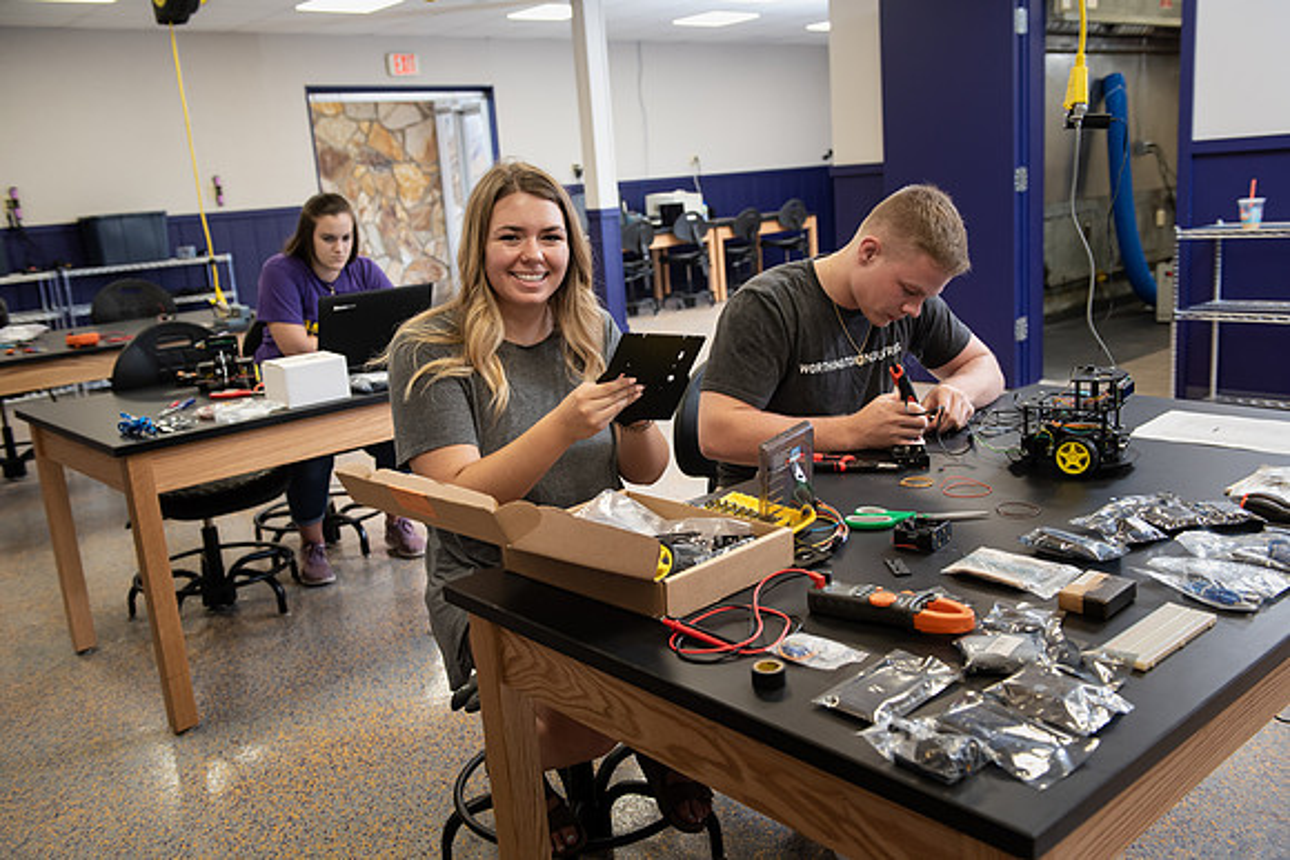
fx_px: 1147
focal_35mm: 32
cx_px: 645
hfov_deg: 58.7
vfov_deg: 41.1
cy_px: 430
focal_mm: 32
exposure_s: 1/100
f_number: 4.5
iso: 800
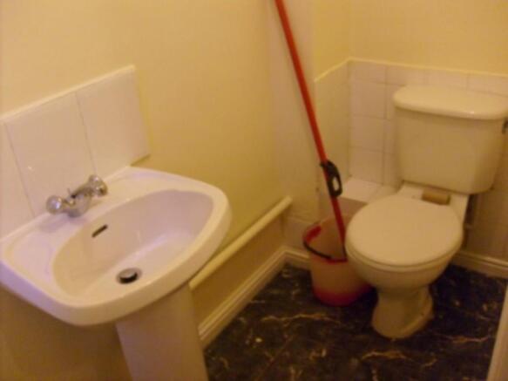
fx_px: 514
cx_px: 254
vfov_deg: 40.7
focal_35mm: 35
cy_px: 190
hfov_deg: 52.6
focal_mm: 5.8
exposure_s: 1/8
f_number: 2.8
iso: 200
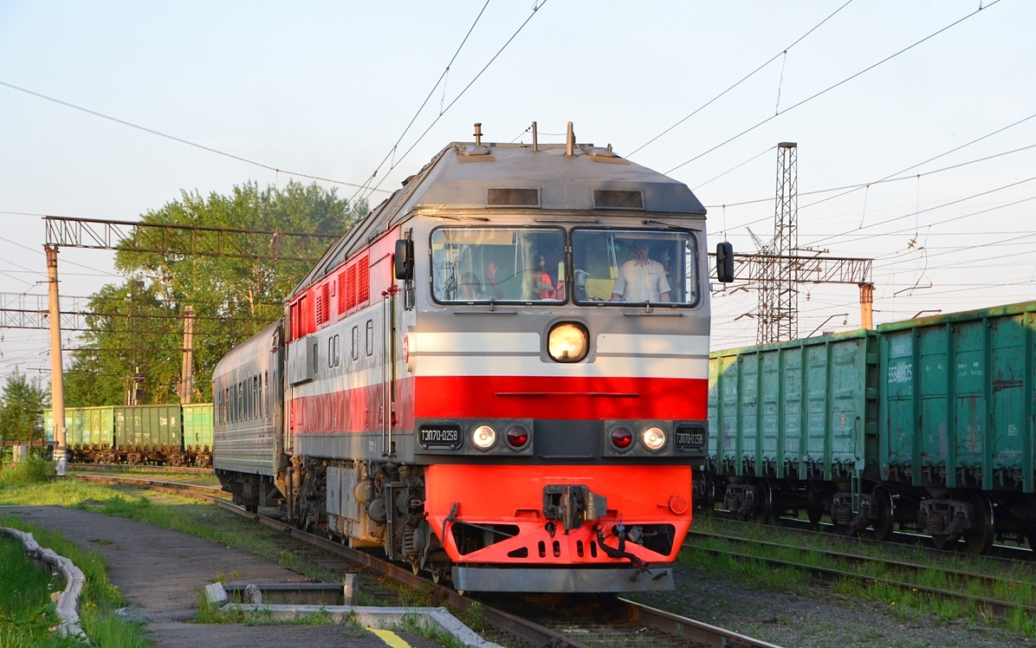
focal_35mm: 95
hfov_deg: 21.9
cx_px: 519
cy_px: 345
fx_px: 2683
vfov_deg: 13.8
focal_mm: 62
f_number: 10
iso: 800
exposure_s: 1/250
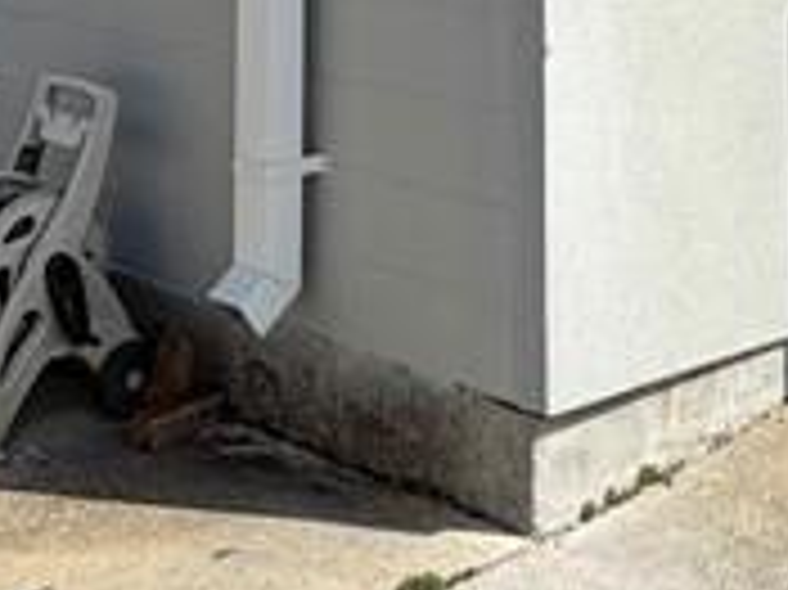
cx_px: 446
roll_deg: +0.1
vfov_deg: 15.6
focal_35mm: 82
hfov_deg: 23.8
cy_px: -441
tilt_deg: +6.3
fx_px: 1865
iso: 20
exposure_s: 1/1017
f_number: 2.2
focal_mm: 2.22
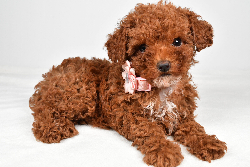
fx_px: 292
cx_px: 125
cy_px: 84
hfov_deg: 46.4
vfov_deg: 31.9
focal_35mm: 42
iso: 4000
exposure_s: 1/500
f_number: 11
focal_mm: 28
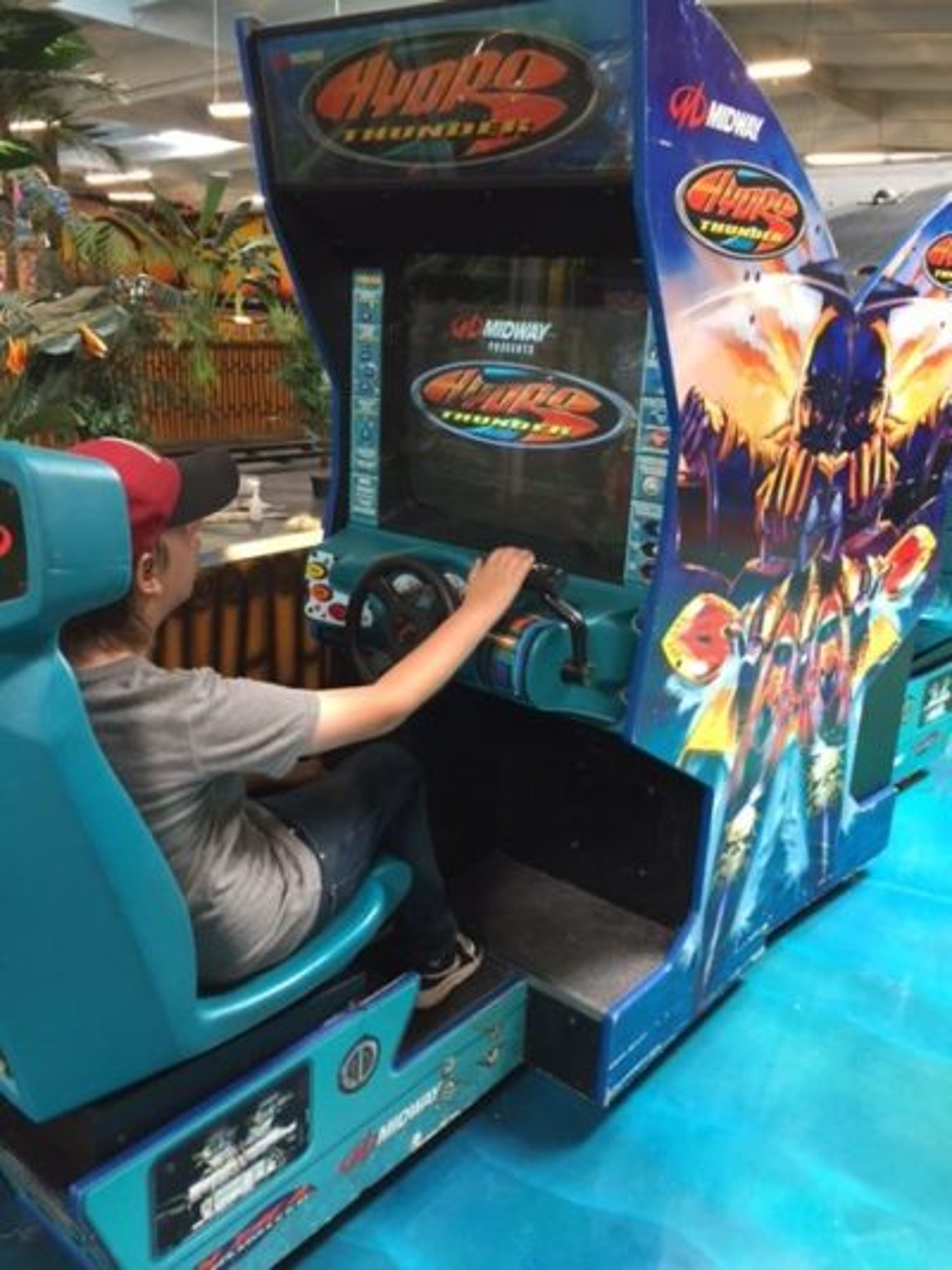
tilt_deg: -17.8
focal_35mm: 29
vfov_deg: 61.6
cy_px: 635
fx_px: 1063
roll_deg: -3.7
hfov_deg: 48.2
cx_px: 476
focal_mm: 4.15
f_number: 2.2
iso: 100
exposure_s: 1/30
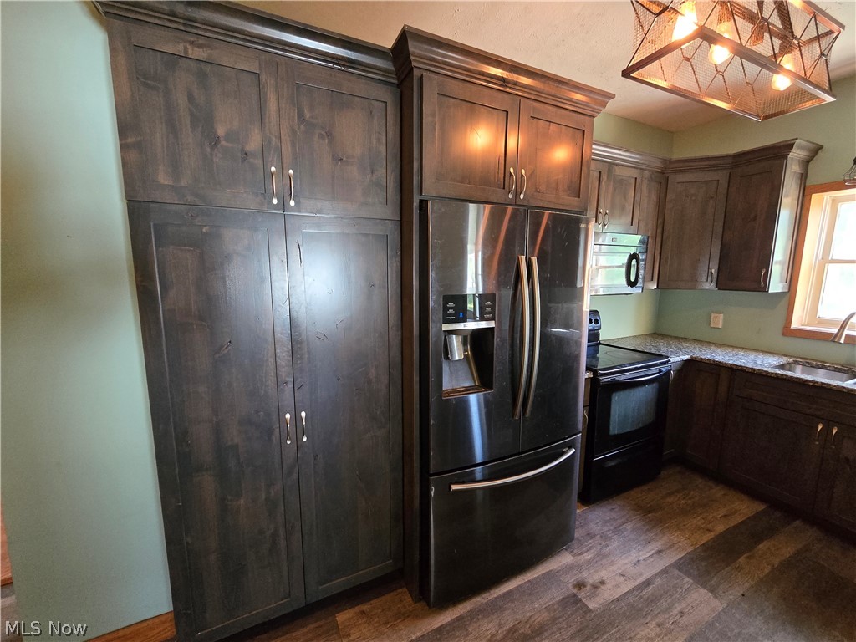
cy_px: 321
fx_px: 321
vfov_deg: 89.9
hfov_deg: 106.2
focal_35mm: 13
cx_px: 428
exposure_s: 1/60
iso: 1000
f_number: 2.2
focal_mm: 2.2
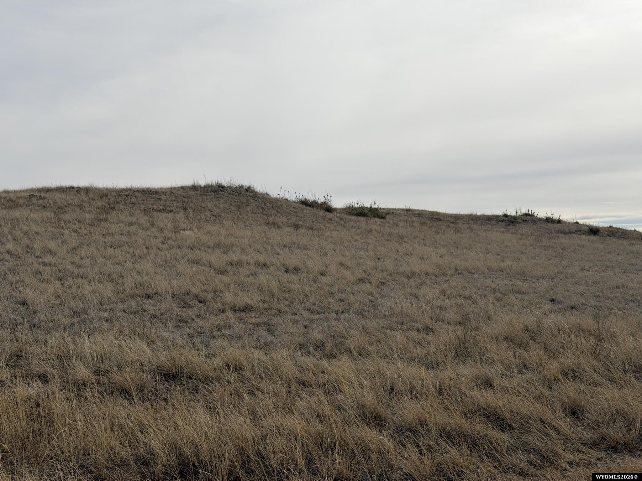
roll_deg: -1.0
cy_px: 240
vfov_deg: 30.3
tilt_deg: +2.3
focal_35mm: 48
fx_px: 890
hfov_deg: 39.7
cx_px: 321
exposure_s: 1/16129
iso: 80
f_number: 1.78
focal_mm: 6.76
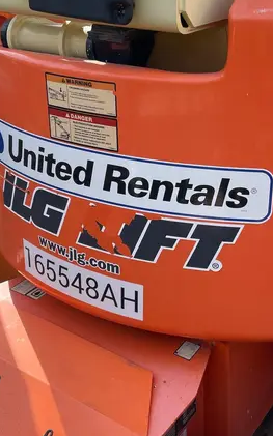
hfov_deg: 26.6
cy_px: 154
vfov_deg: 41.4
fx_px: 572
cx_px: 194
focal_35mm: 48
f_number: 1.6
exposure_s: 1/1082
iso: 50
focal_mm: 4.2
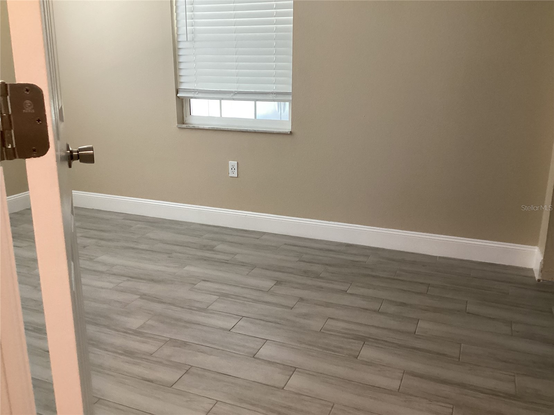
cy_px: 208
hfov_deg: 58.4
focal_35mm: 31
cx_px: 277
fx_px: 496
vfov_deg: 45.4
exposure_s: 1/60
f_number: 2.4
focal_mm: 3.3
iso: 320
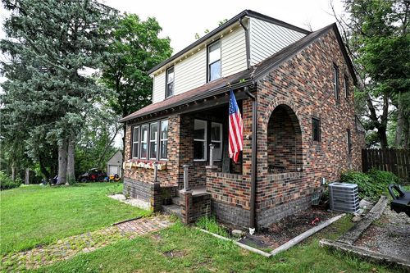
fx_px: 205
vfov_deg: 67.3
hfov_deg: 90.0
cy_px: 136
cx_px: 205
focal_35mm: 18
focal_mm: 12
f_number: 5
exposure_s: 1/60
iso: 100
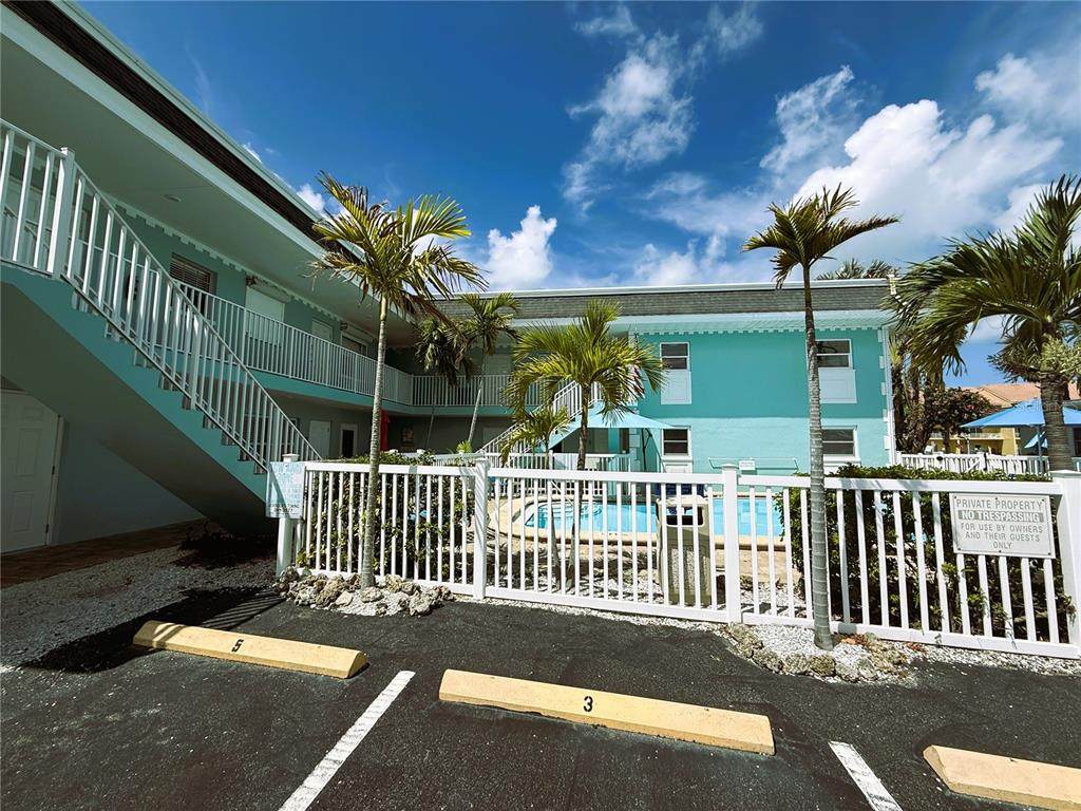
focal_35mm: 14
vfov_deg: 85.7
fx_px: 437
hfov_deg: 102.1
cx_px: 540
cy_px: 406
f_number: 2.2
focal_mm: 2.22
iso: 50
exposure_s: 1/4149
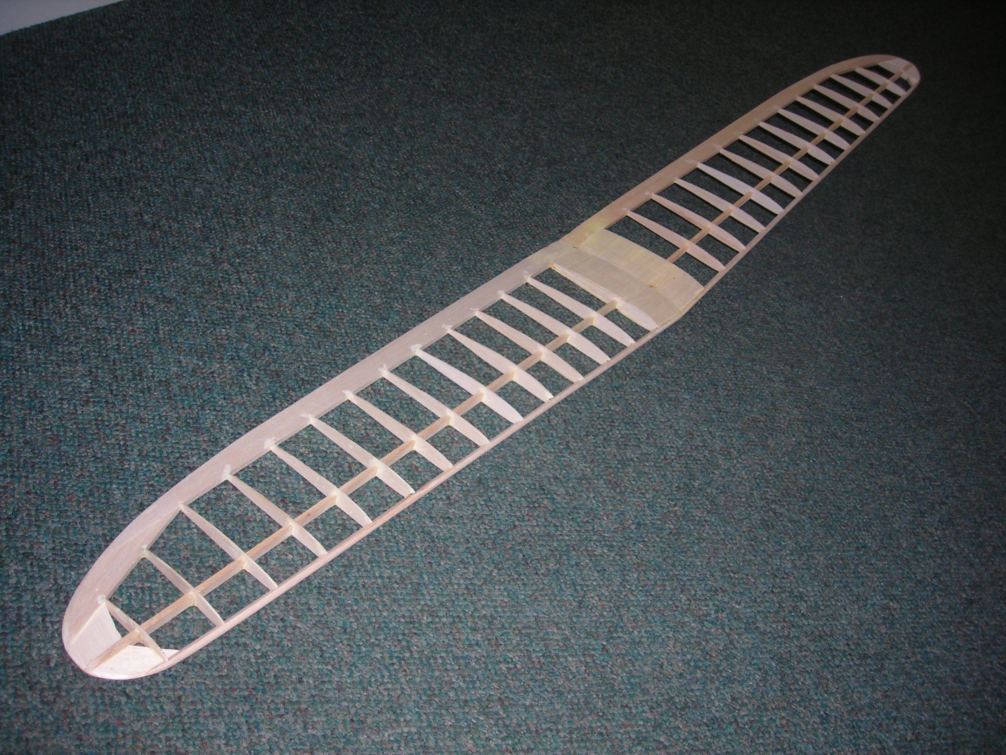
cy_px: 378
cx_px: 503
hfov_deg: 49.0
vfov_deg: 37.7
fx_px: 1104
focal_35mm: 38
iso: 52
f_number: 3.2
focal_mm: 6.3
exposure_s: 1/60.1
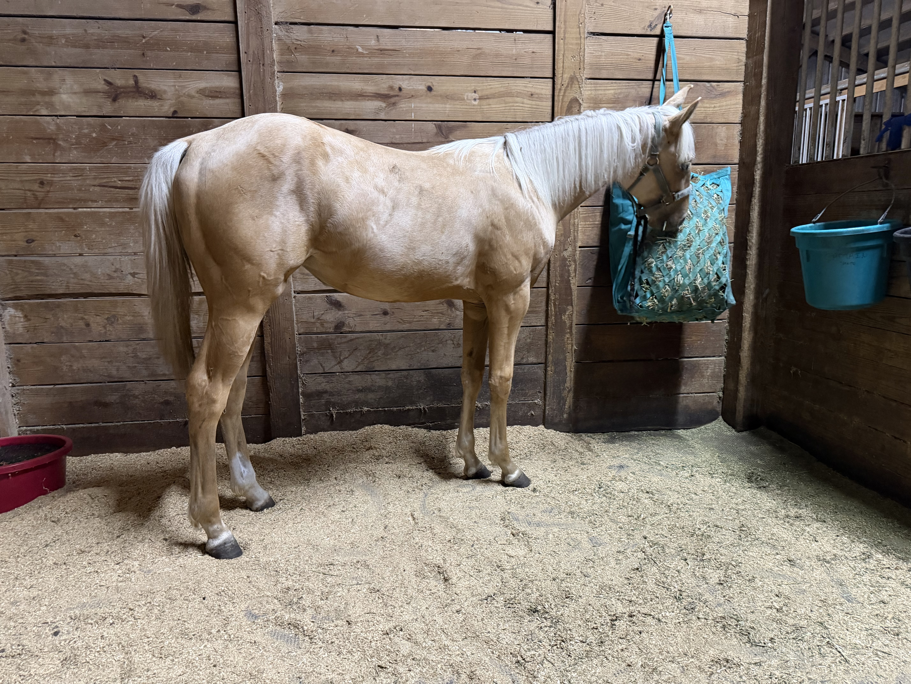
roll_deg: -0.2
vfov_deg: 56.8
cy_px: 342
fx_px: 632
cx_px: 456
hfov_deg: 71.6
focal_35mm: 24
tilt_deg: -11.2
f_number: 1.78
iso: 800
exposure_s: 1/40
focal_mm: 6.76
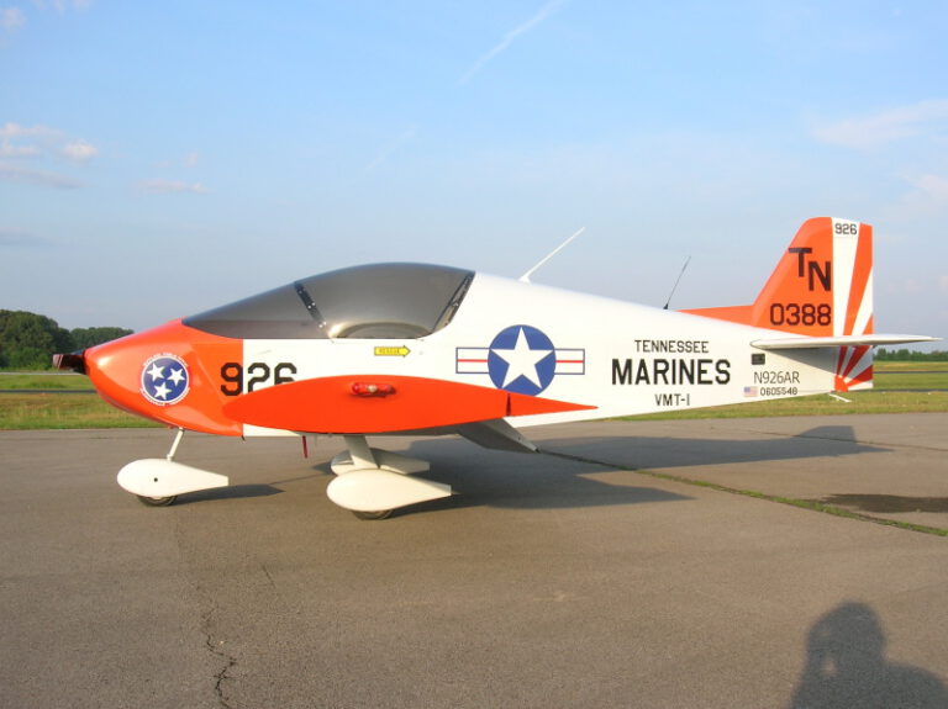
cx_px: 474
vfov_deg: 37.7
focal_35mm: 38
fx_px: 1040
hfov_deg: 49.0
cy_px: 354
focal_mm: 6.4
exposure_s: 1/150
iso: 50
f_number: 5
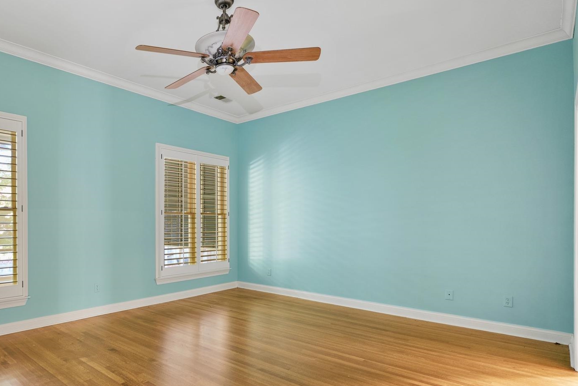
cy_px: 233
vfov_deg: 59.0
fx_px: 337
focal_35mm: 21
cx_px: 191
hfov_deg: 78.5
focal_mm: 14
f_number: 6.3
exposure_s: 1.3
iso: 1000
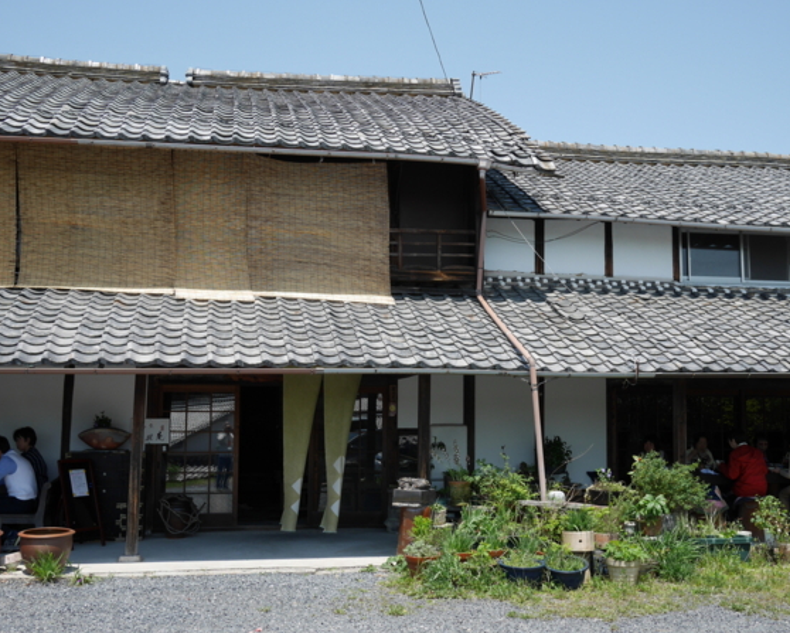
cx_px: 409
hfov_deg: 43.8
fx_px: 983
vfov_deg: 35.7
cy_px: 318
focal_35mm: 42
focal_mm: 20
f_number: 5
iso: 200
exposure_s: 1/800
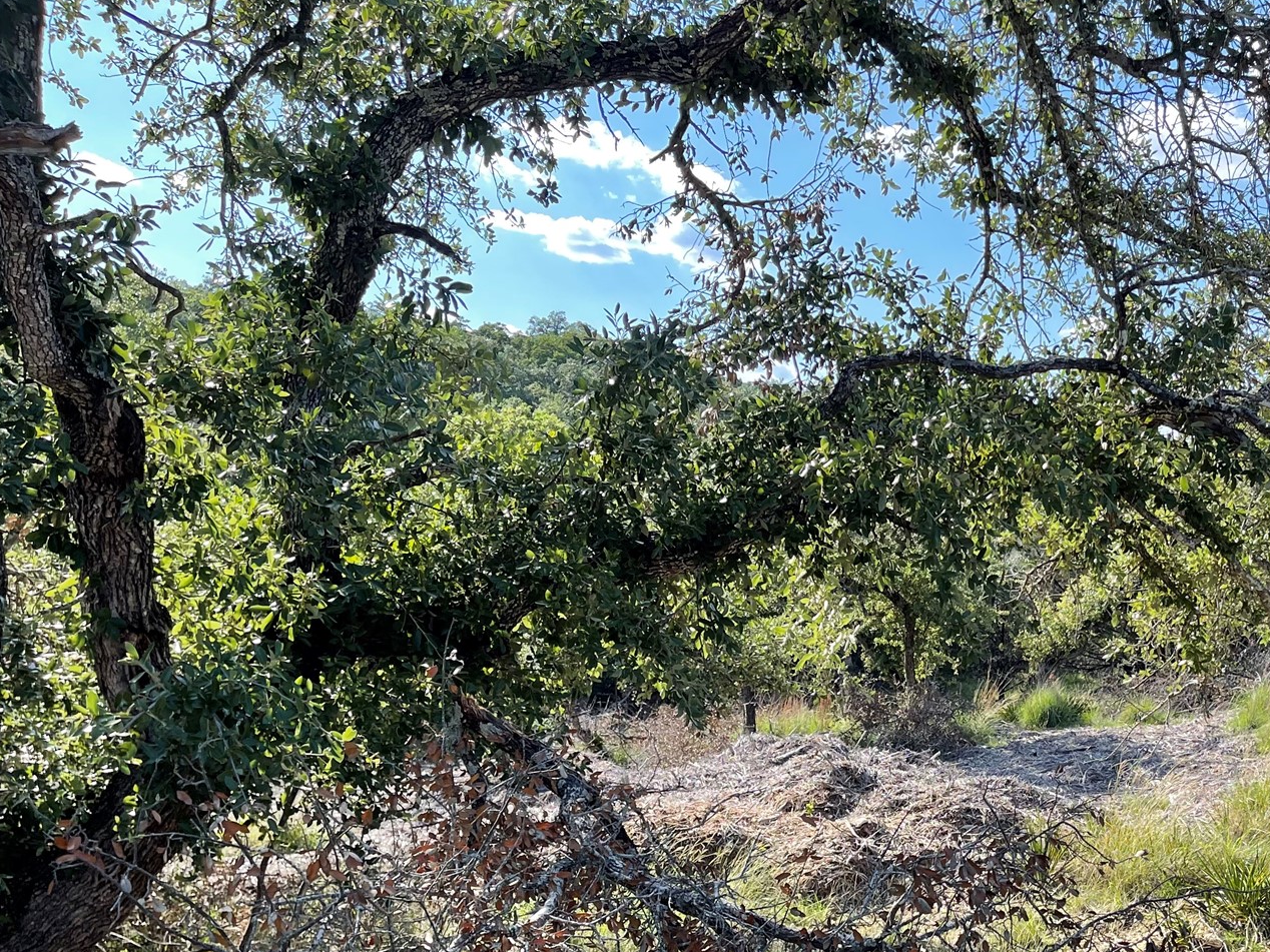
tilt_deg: -8.5
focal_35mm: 42
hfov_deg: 43.0
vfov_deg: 33.4
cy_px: 758
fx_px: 1541
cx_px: 994
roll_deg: -4.6
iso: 32
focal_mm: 5.1
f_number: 1.6
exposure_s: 1/861
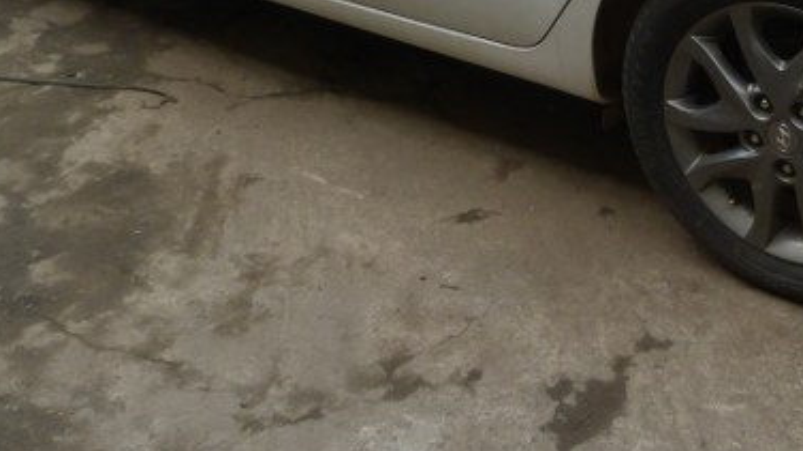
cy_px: -147
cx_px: 604
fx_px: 1234
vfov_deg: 19.0
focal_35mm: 58
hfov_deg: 35.2
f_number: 4
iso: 80
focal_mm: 4.5
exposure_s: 1/250
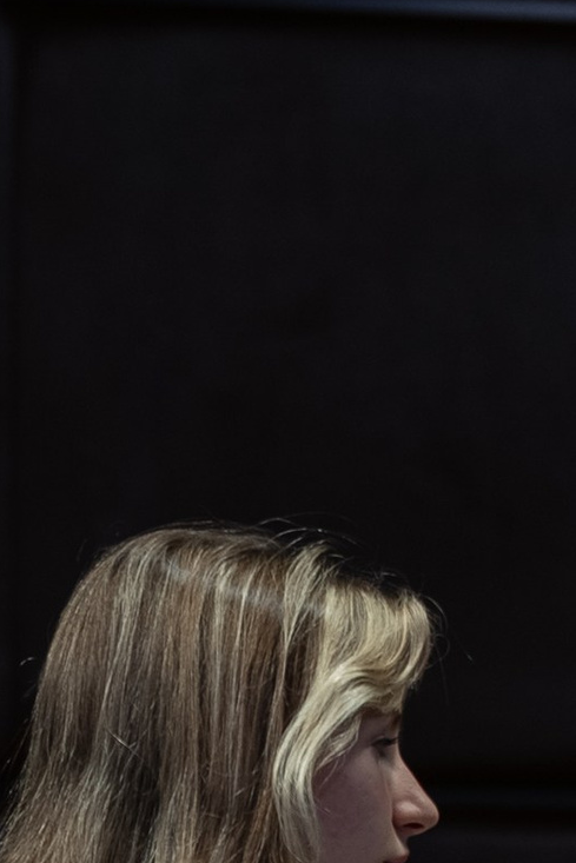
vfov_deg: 3.5
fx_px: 13864
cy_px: 1551
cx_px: -616
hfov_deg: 2.4
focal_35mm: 578
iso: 200
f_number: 4.5
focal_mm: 110.4
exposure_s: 1/200
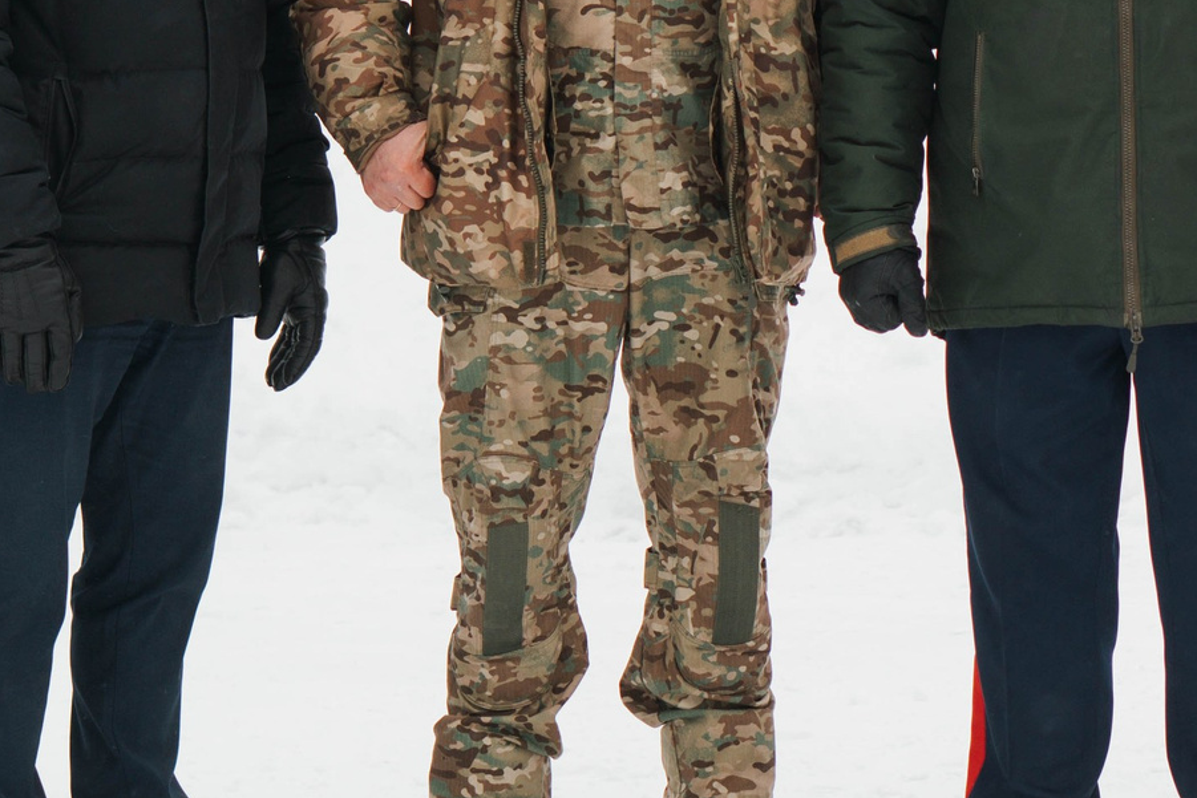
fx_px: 7083
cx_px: 1071
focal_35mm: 213
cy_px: 31
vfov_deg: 6.4
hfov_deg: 9.6
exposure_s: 1/250
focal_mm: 50
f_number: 3.2
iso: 100
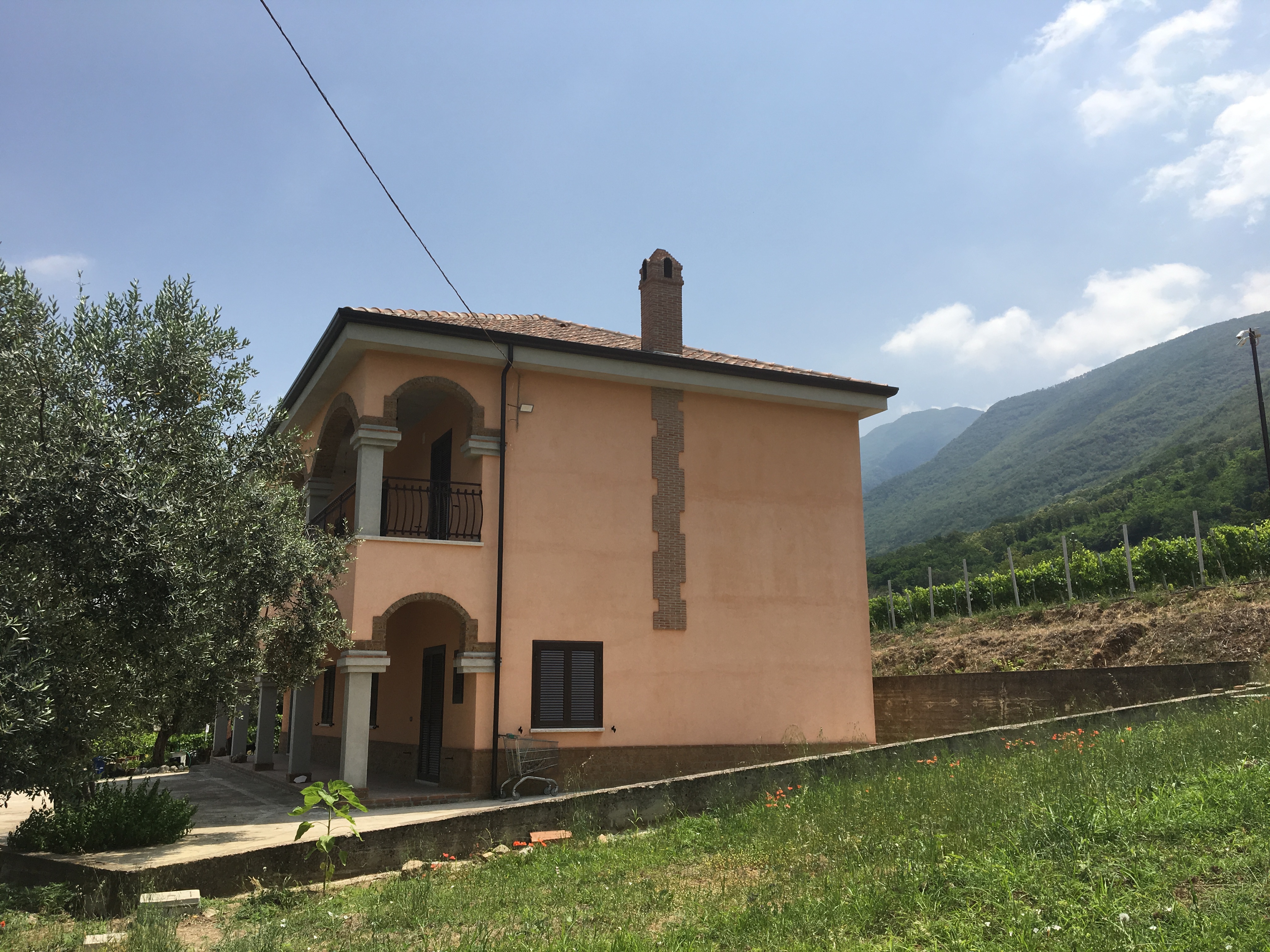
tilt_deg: +12.2
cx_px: 635
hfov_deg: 61.7
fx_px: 1064
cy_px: 476
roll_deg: +0.7
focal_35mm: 29
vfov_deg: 48.2
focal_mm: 4.15
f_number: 2.2
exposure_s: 1/1972
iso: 25
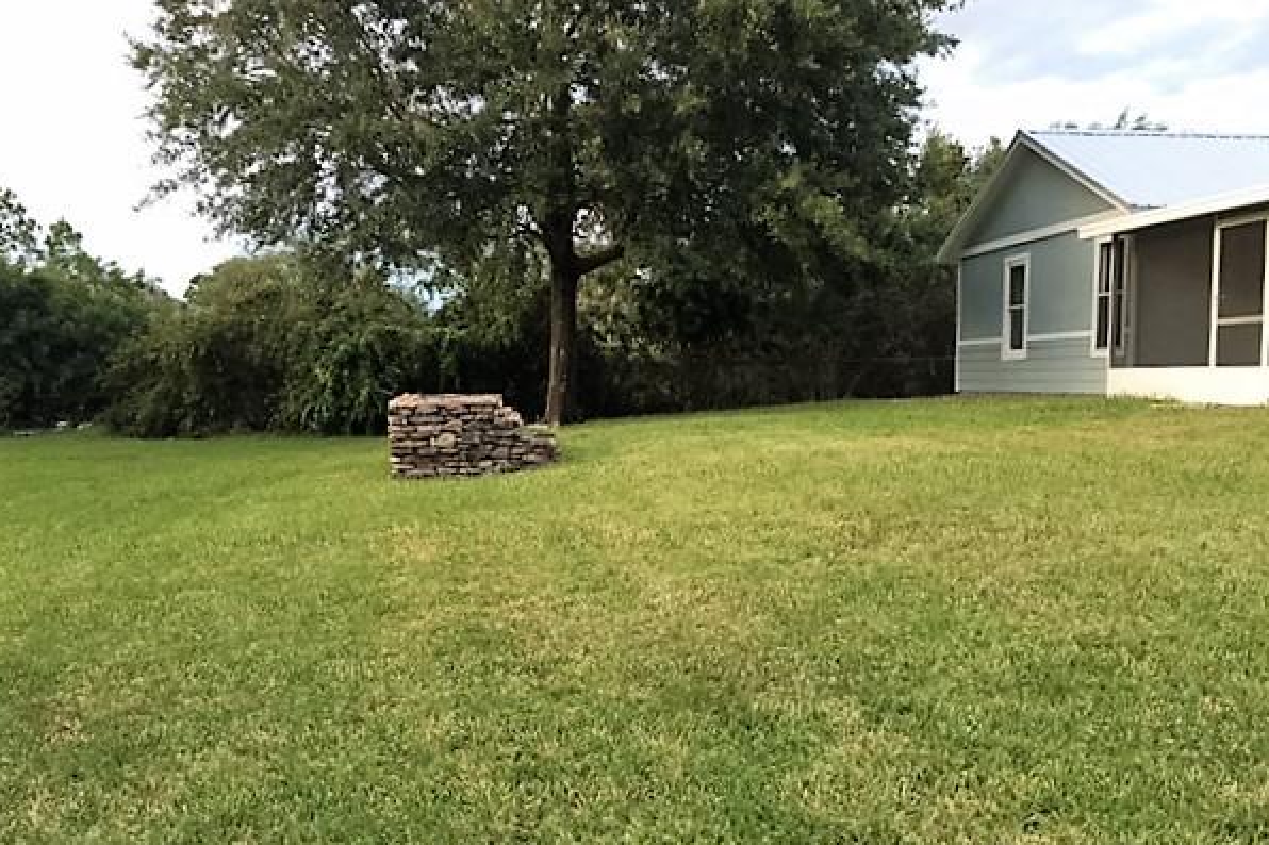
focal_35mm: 31
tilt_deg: -3.4
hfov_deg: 60.3
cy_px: 471
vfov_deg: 42.2
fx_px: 1092
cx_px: 644
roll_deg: -1.5
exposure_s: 1/15
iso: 25
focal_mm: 4.15
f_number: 2.2
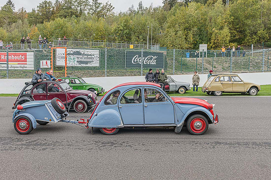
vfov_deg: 37.2
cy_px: 93
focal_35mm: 36
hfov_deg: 53.6
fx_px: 268
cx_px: 130
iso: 1000
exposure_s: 1/250
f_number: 5
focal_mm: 26
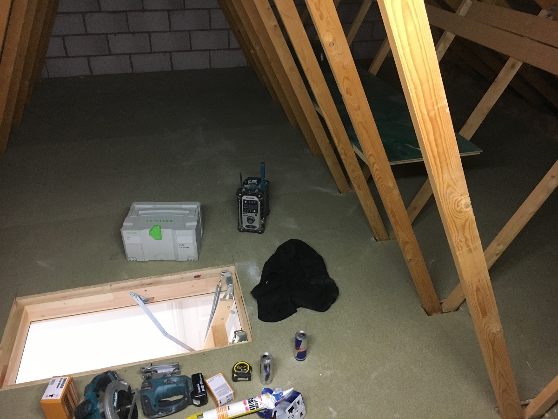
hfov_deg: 61.7
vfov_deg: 48.2
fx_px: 467
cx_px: 279
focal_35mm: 29
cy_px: 210
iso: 200
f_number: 2.2
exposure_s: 1/25
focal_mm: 4.15
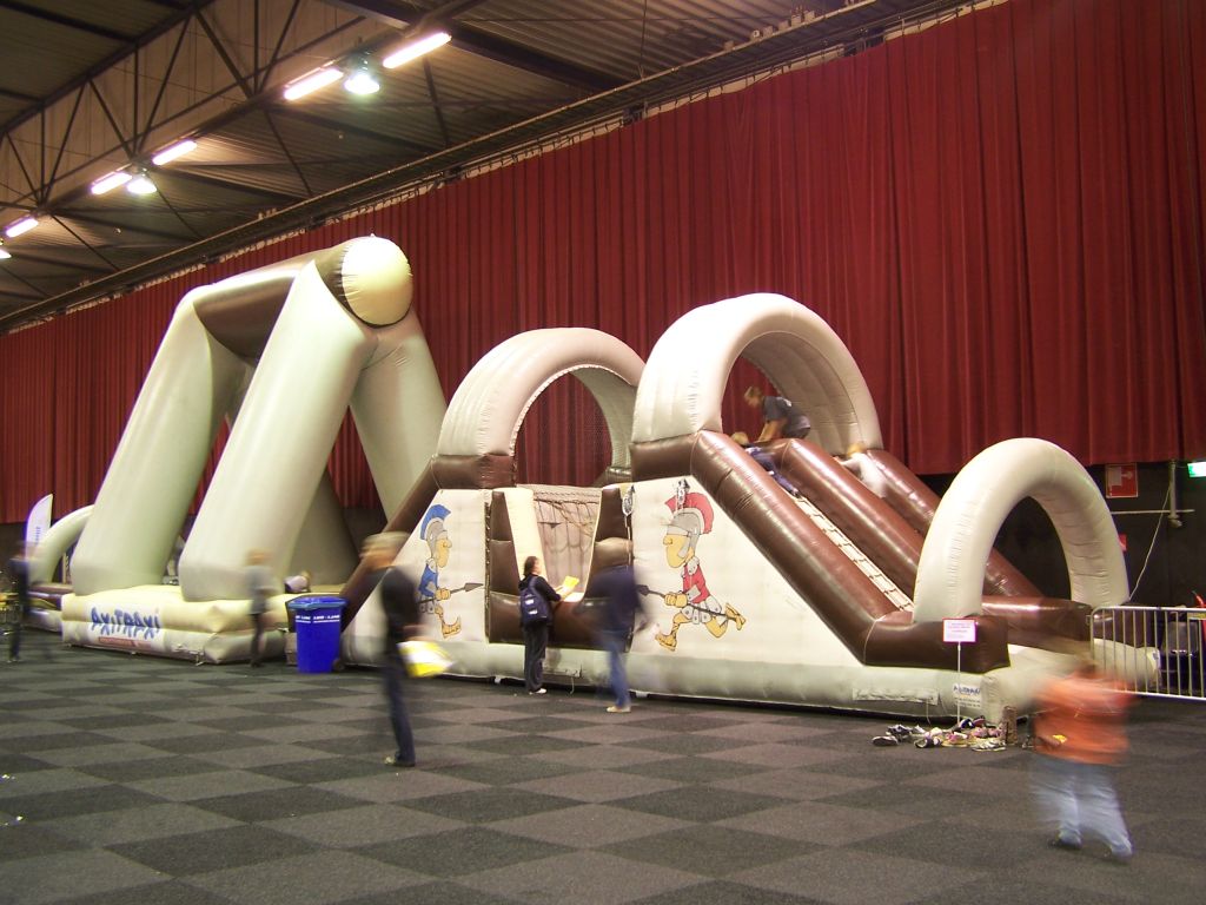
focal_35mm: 38
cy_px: 452
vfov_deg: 37.7
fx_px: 1324
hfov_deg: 49.0
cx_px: 603
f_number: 2.8
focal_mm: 6.3
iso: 80
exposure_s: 1/2
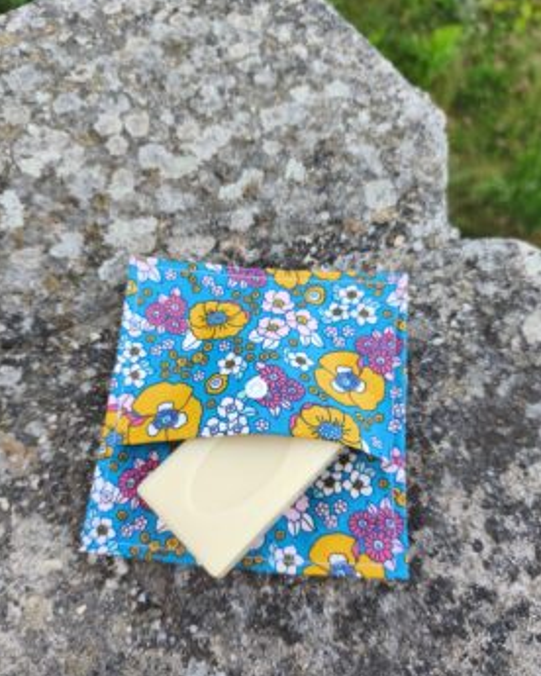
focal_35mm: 26
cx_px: 255
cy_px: 359
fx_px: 520
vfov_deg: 66.0
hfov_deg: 54.9
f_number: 1.65
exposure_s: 1/99.9
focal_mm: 6.18
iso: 160
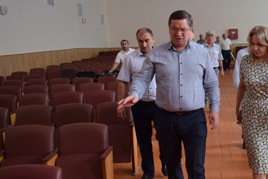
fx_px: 335
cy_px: 107
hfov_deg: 41.7
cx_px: 215
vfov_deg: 29.8
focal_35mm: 45
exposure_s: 1/60
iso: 400
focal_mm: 18
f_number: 4
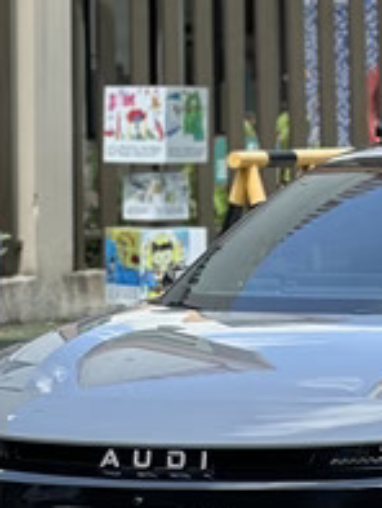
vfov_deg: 6.5
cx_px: 483
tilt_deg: +4.6
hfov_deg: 4.9
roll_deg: +0.6
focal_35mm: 300
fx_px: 4409
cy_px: -178
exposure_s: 1/182
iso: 25
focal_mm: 9
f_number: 2.8
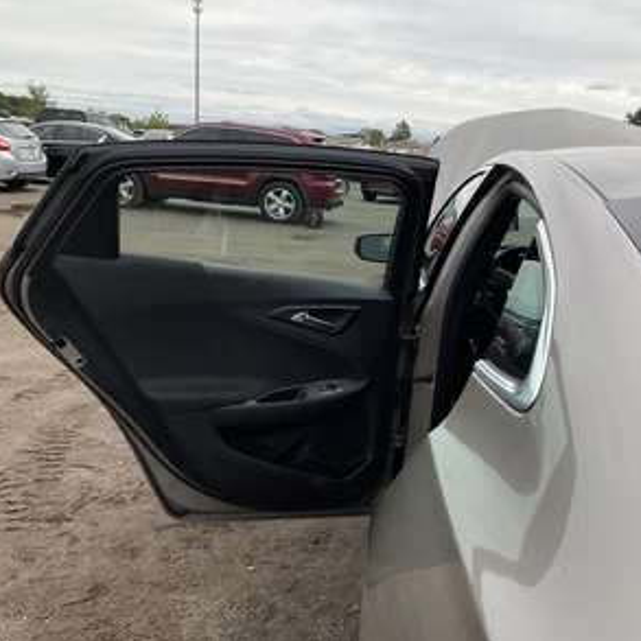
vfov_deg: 47.2
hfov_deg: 46.7
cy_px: 317
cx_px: 413
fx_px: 733
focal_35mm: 35
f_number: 1.8
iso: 25
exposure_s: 1/1534
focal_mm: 3
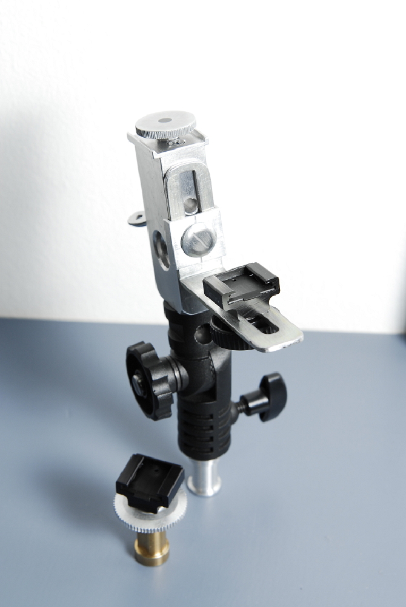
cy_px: 304
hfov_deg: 15.2
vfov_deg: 22.6
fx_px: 1517
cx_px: 203
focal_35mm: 90
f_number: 8
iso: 200
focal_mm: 60
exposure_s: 1/80
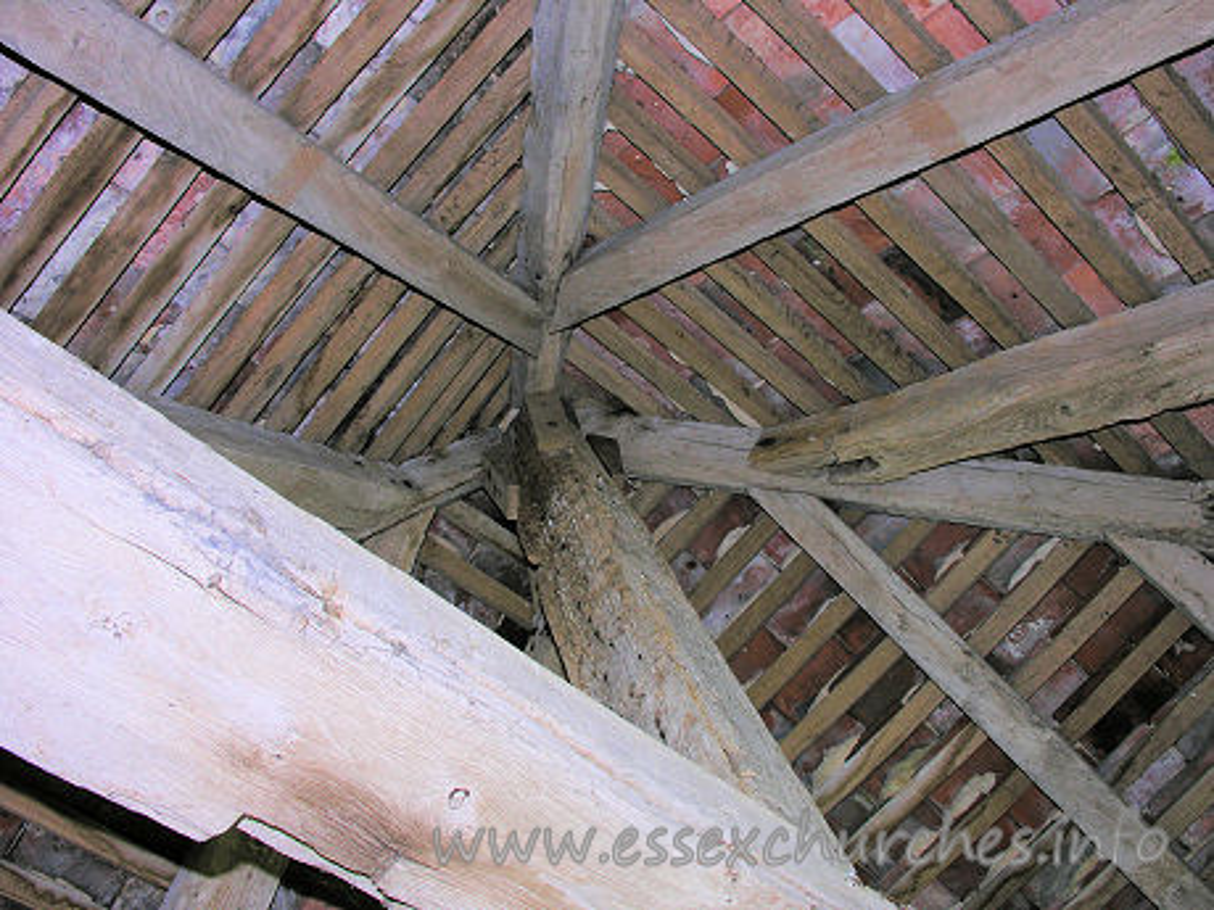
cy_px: 455
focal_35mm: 35
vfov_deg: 40.7
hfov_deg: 52.6
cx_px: 607
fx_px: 1227
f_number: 5
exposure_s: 1/60.1
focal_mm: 8.9
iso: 50
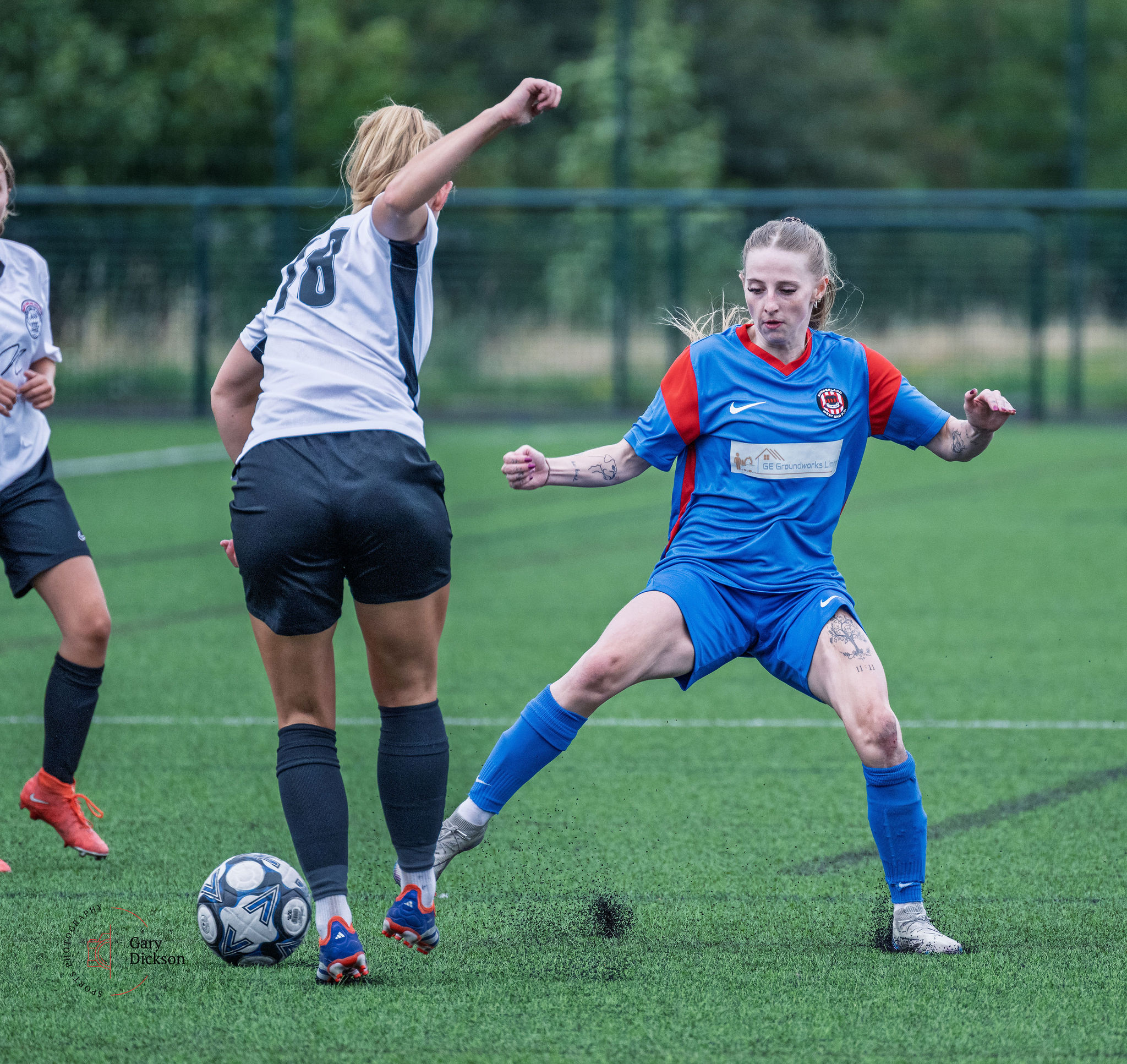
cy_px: 464
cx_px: 730
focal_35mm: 570
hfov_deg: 3.2
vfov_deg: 3.0
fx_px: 20406
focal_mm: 400
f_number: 5.6
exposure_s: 1/1600
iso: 1400
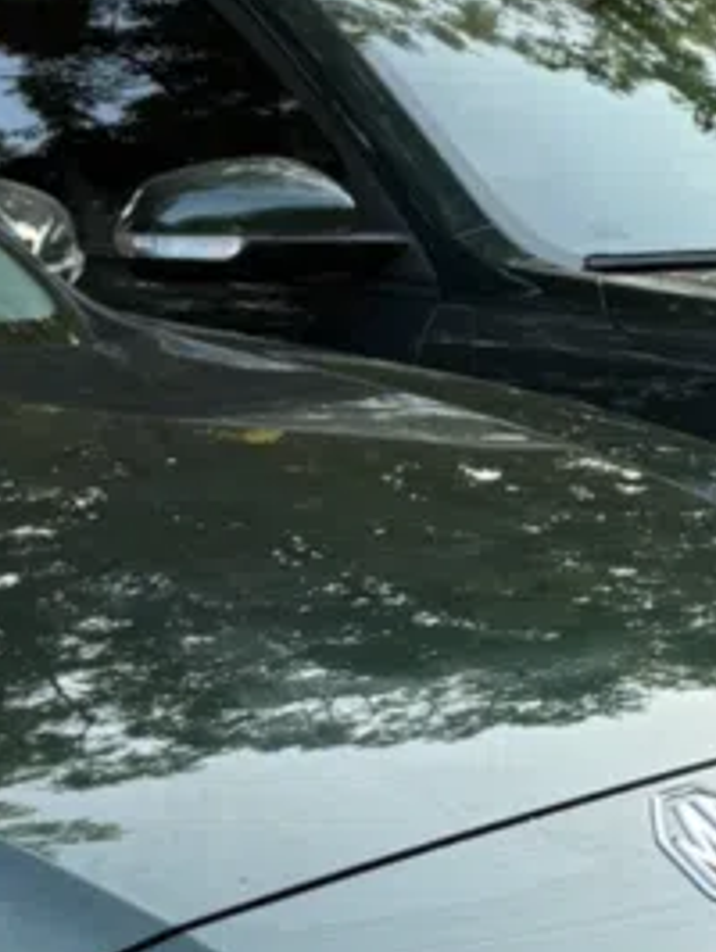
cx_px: 351
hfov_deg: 12.1
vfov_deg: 16.0
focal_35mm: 123
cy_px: 639
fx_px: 3387
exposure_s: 1/335
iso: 100
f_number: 1.78
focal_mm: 6.76
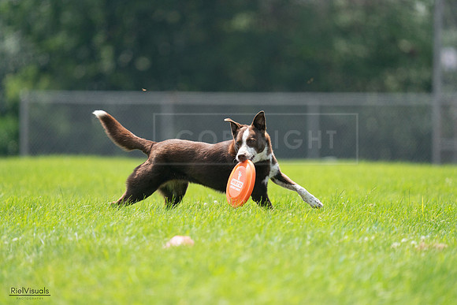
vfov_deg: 2.4
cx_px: 228
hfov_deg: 3.6
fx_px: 7313
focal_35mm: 576
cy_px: 152
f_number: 6.3
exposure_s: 1/4000
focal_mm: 576
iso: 1600
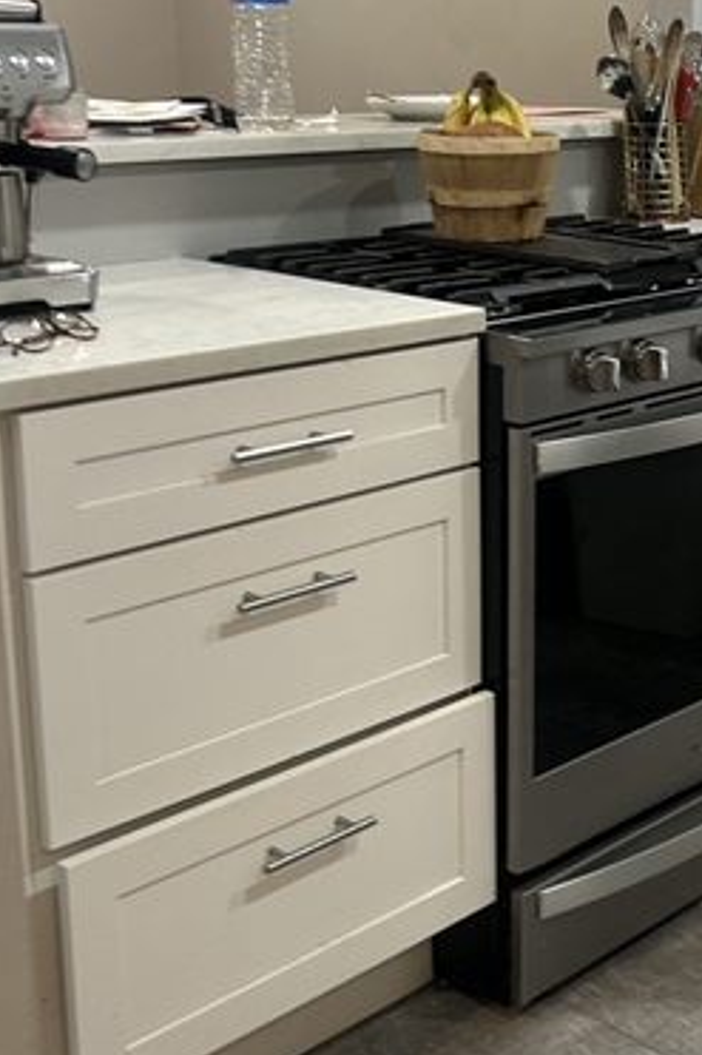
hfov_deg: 23.4
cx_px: 659
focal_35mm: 56
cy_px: 407
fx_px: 1639
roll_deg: -0.1
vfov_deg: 35.5
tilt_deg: -10.6
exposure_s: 1/60
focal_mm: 5.7
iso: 100
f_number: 1.5
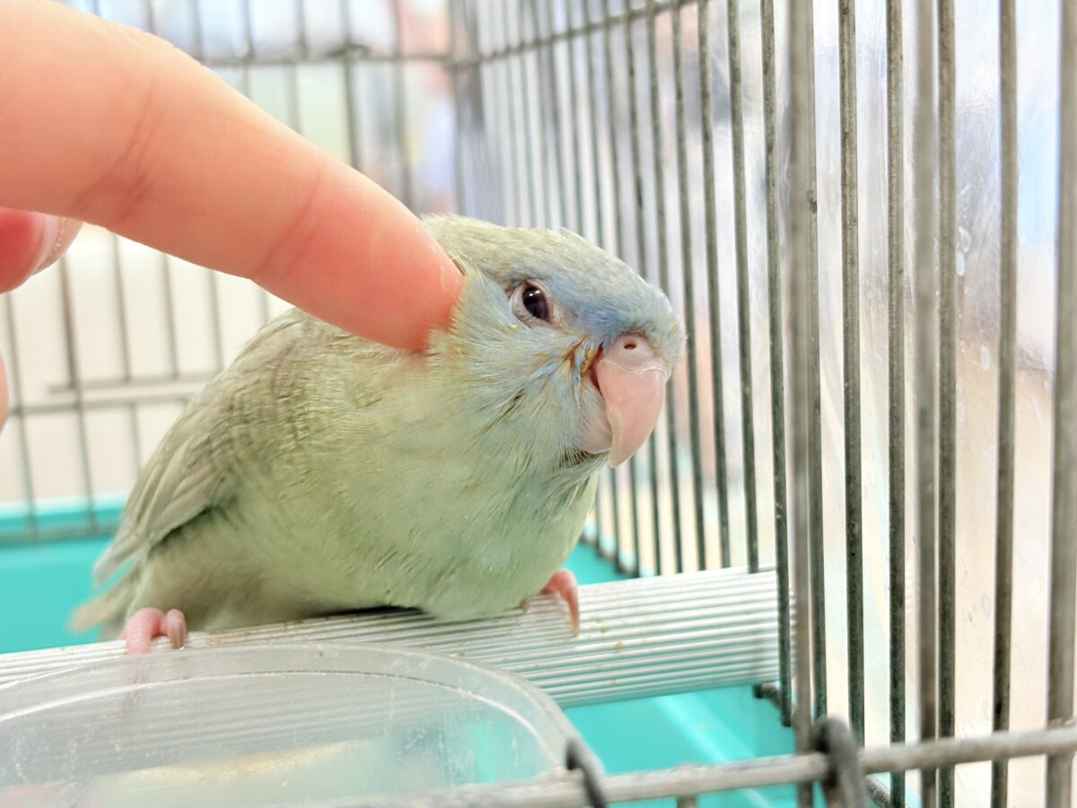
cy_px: 404
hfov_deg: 36.8
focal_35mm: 52
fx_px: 1618
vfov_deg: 28.0
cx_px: 538
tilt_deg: -8.4
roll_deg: +3.7
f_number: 1.6
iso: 100
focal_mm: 5.96
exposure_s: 1/50
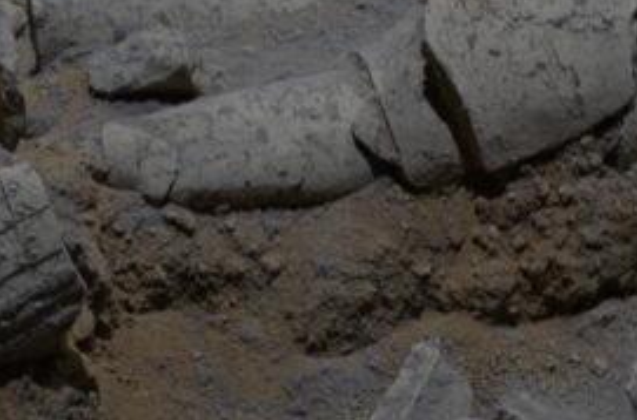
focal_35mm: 553
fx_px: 9757
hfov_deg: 3.7
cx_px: 543
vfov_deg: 2.5
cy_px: -104
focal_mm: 130
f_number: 5.6
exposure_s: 1/10
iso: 800
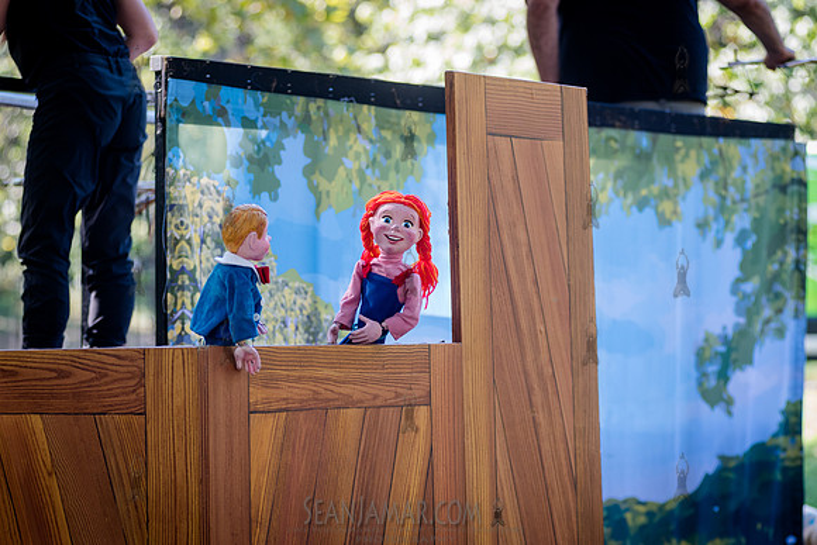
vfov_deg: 9.6
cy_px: 316
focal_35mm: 143
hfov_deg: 14.4
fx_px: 3245
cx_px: 385
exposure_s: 1/250
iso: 500
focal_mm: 120
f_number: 3.5
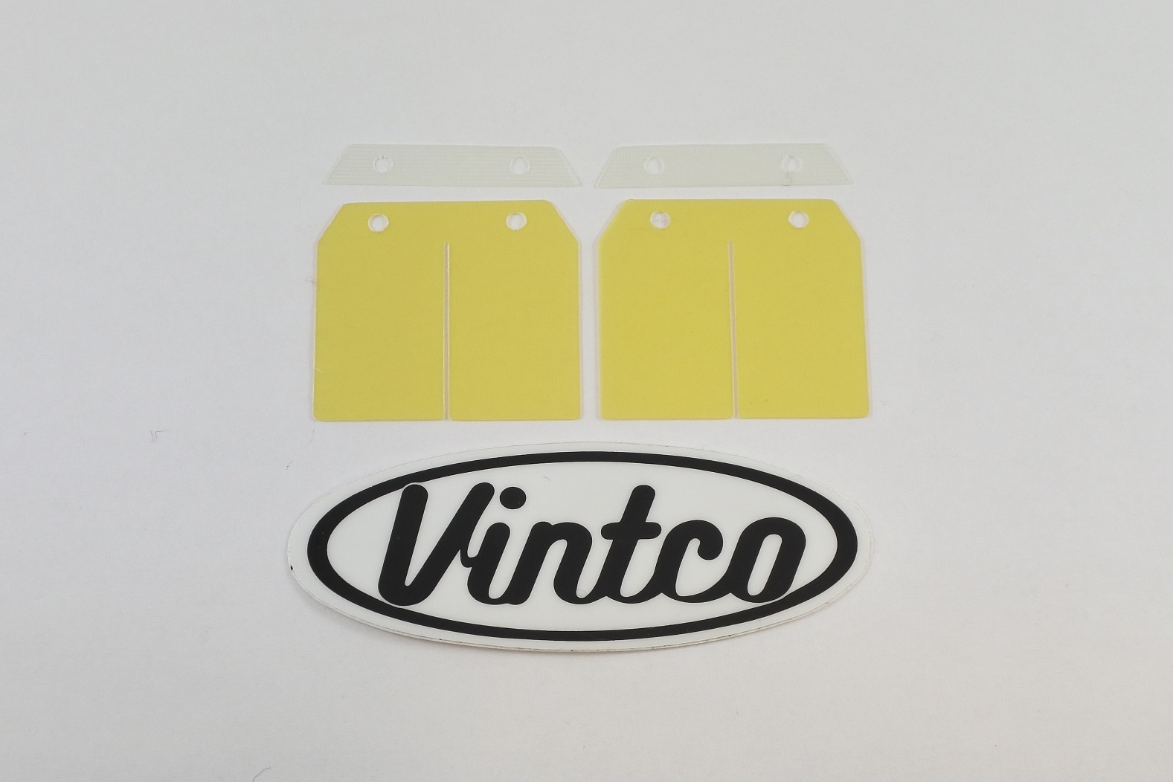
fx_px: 1206
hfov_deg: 51.9
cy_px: 391
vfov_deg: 36.0
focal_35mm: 37
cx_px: 586
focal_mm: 14
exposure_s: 1/200
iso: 400
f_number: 4
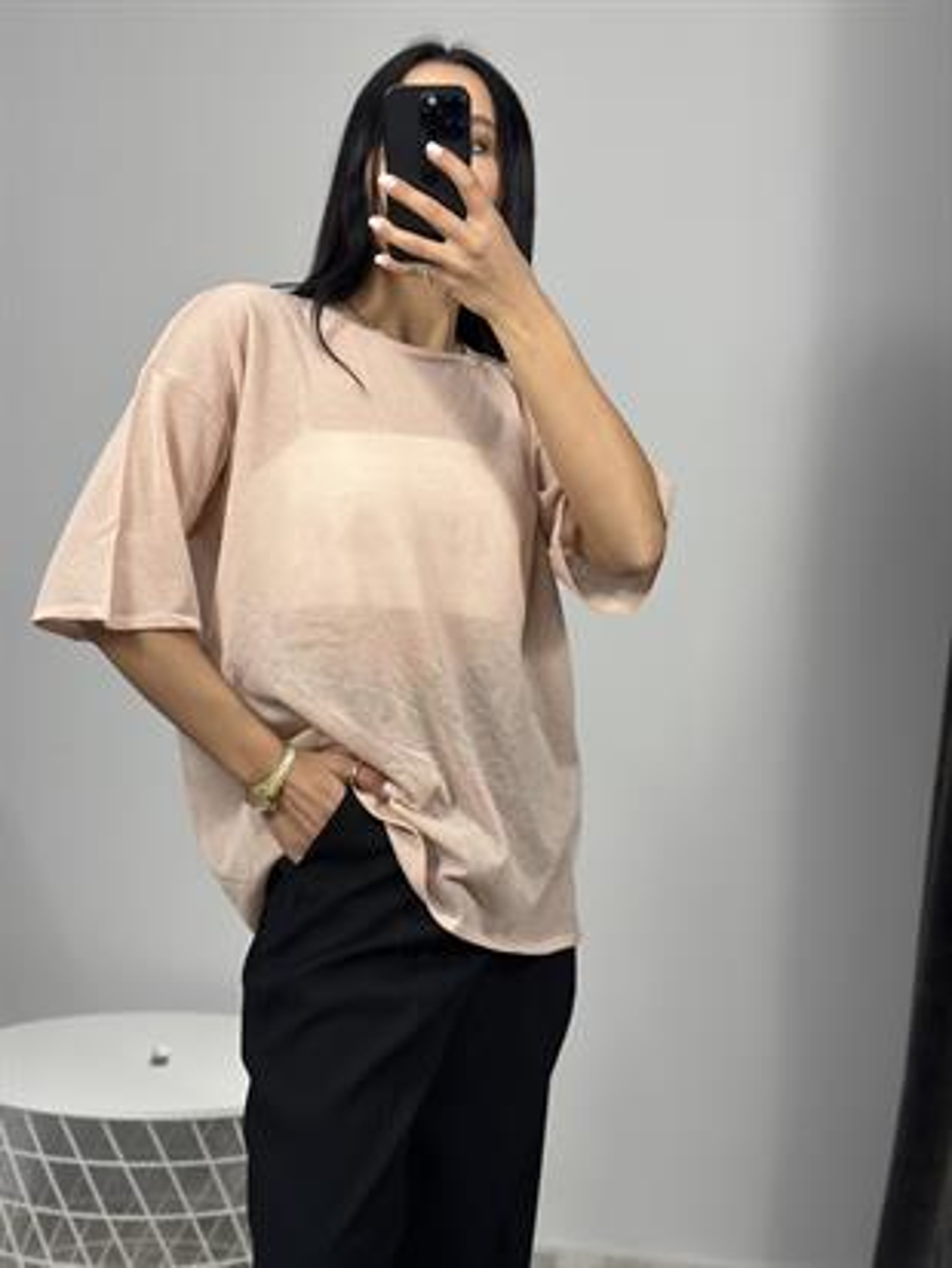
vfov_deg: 39.6
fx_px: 1759
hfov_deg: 30.3
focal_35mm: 48
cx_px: 476
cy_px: 634
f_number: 1.78
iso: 80
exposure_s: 1/100
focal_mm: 6.86
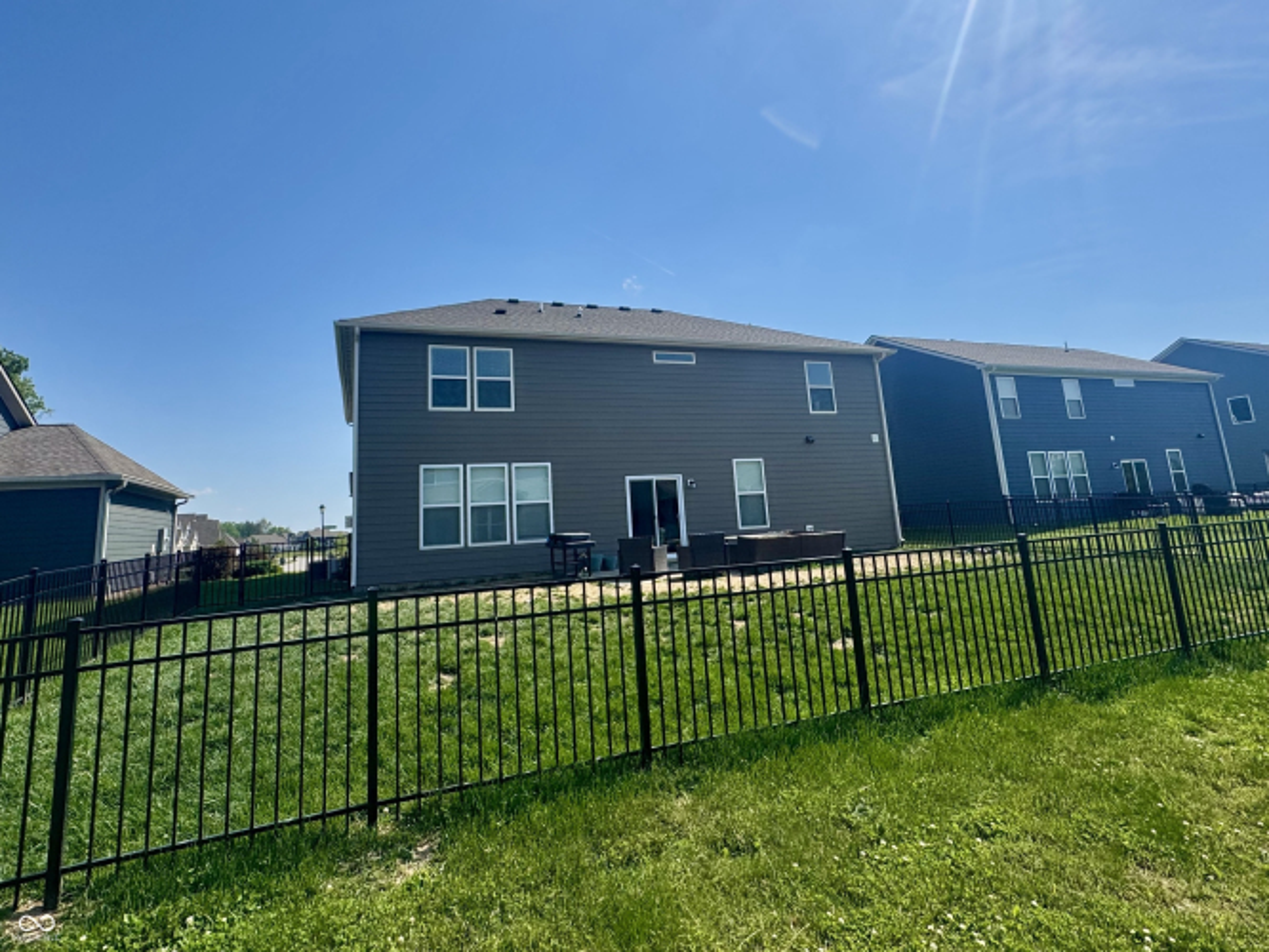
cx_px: 634
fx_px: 513
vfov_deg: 85.7
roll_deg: +3.4
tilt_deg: +9.0
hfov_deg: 102.0
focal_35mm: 14
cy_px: 476
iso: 50
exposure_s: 1/2674
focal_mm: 2.22
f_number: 2.2
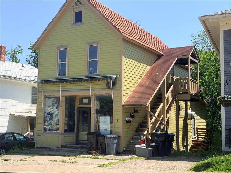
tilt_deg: +5.0
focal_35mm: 48
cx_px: 116
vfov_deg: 30.3
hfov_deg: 39.7
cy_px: 86
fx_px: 320
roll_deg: +0.1
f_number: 1.78
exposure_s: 1/3534
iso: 80
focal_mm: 6.76
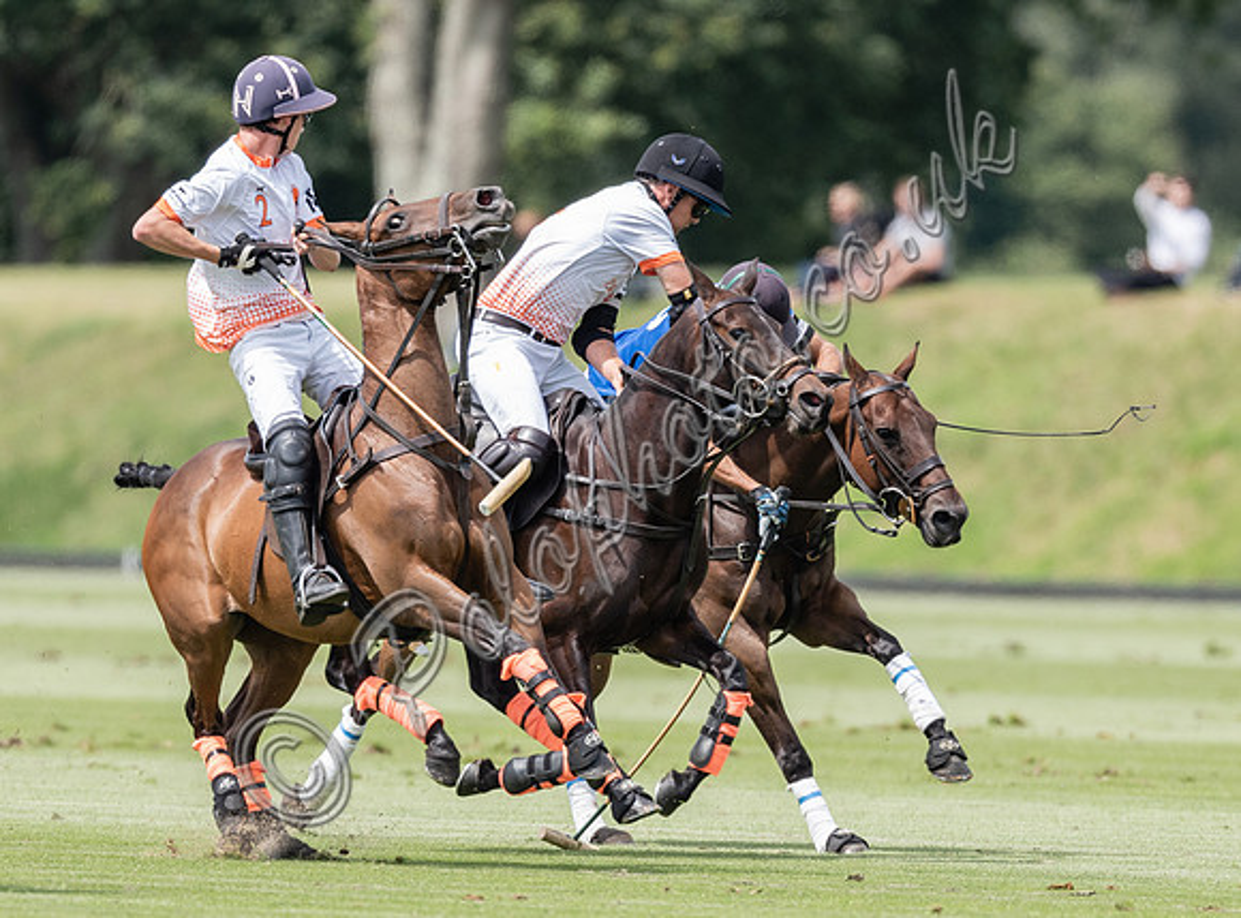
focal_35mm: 939
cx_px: 594
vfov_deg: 1.6
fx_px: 33487
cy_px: 568
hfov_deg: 2.1
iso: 320
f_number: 4
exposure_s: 1/2000
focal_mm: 500
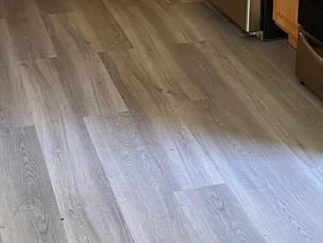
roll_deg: -1.6
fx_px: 728
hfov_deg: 25.0
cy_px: -52
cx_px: 179
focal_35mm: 78
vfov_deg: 17.9
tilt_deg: -15.3
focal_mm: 4.25
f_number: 1.8
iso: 250
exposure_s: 1/60
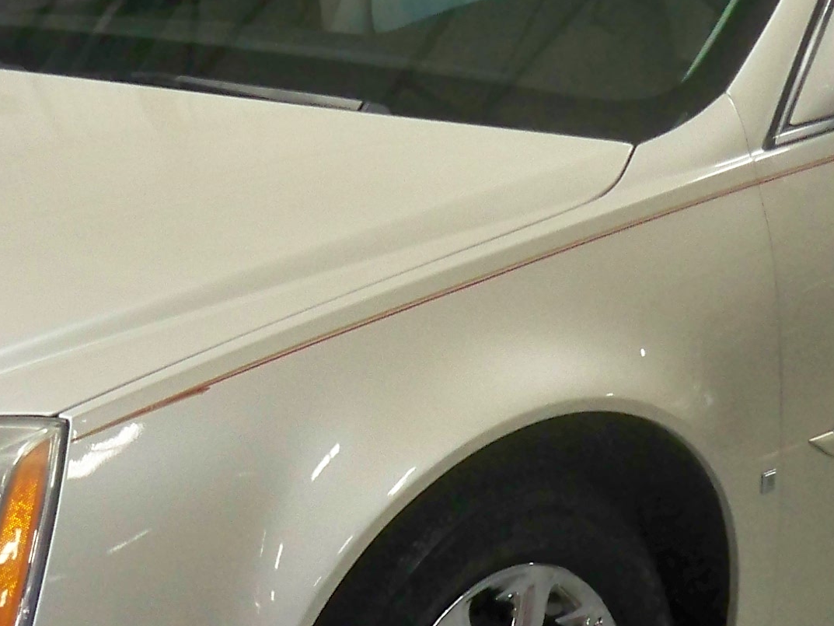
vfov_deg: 12.4
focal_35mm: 119
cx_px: 279
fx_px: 2867
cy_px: 401
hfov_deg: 16.5
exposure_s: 1/60
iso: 250
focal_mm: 6.3
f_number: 3.1
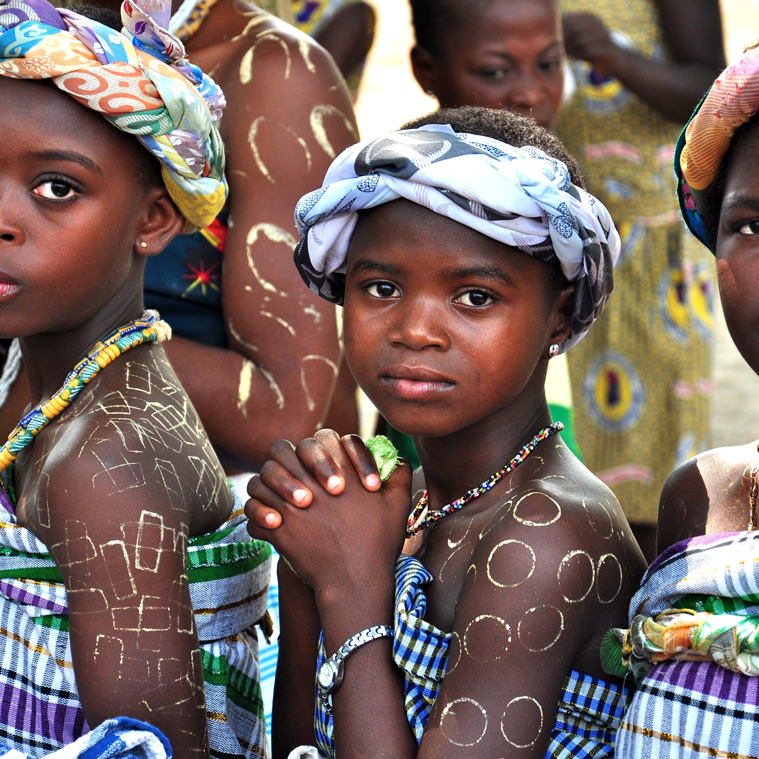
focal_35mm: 154
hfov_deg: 11.3
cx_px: 418
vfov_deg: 11.3
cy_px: 381
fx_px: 3820
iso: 200
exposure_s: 1/125
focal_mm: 80
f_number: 5.6
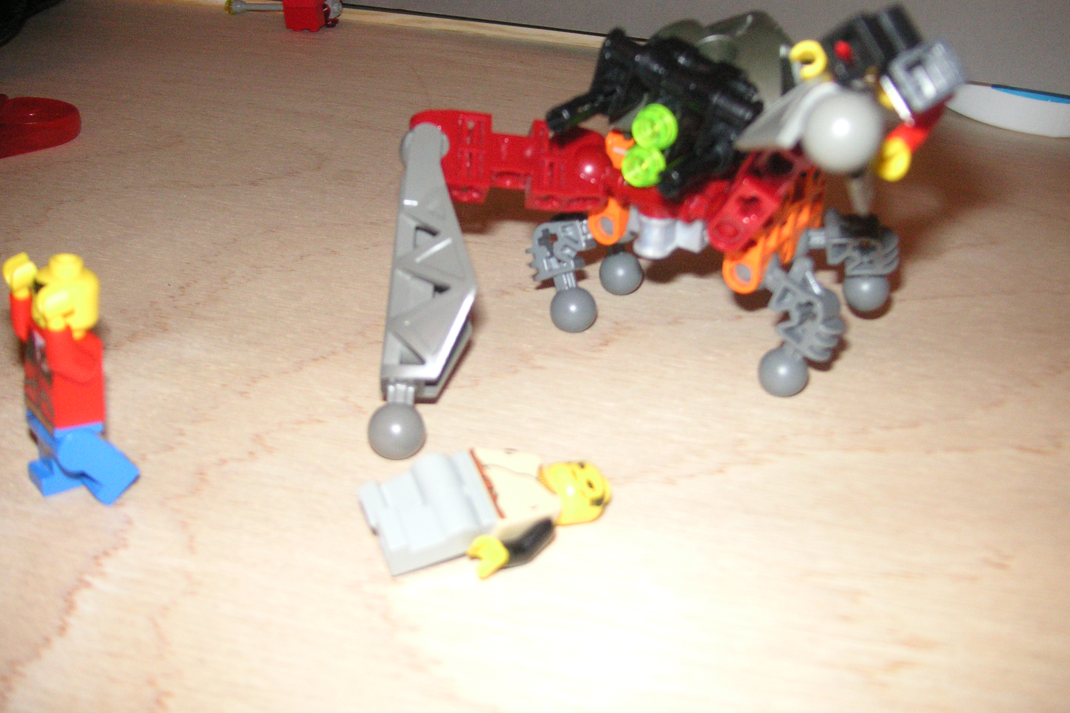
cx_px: 528
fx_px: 1159
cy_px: 310
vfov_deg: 34.2
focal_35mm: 39
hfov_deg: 49.6
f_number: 2.8
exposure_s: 1/45
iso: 160
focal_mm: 6.1
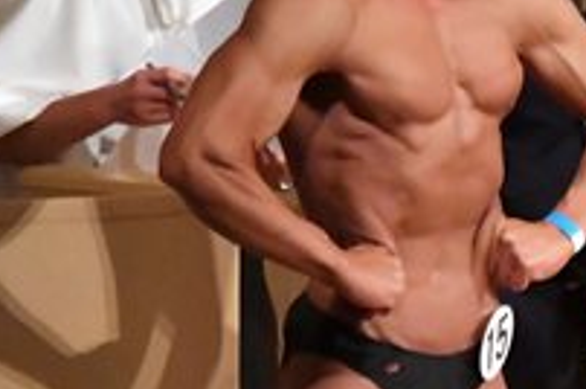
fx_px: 16853
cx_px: 915
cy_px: 421
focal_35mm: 1037
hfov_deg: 2.0
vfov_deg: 1.3
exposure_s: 1/400
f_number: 5.6
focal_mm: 180
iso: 12800
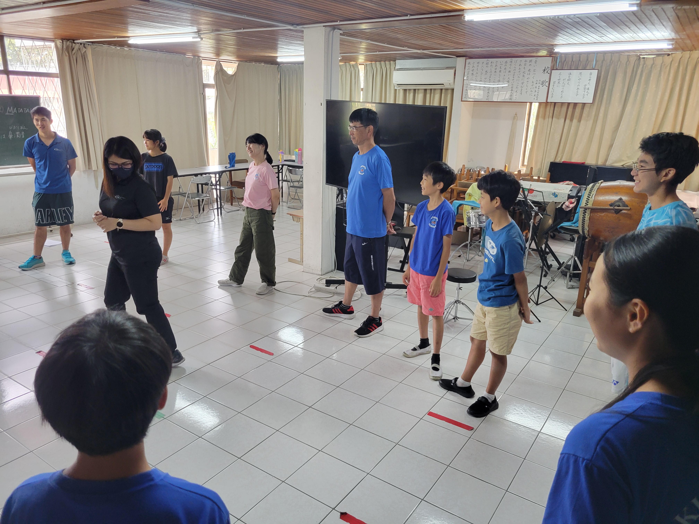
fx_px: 525
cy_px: 262
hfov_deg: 67.3
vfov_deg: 53.1
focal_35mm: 26
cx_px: 350
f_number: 1.8
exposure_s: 1/50
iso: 200
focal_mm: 5.4
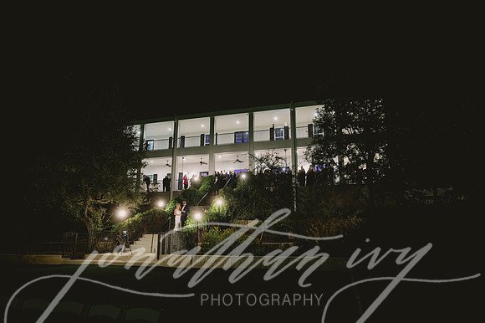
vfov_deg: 53.1
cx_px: 242
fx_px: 323
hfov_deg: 73.8
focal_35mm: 24
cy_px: 162
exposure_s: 1/15
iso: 1250
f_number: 3.5
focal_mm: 24
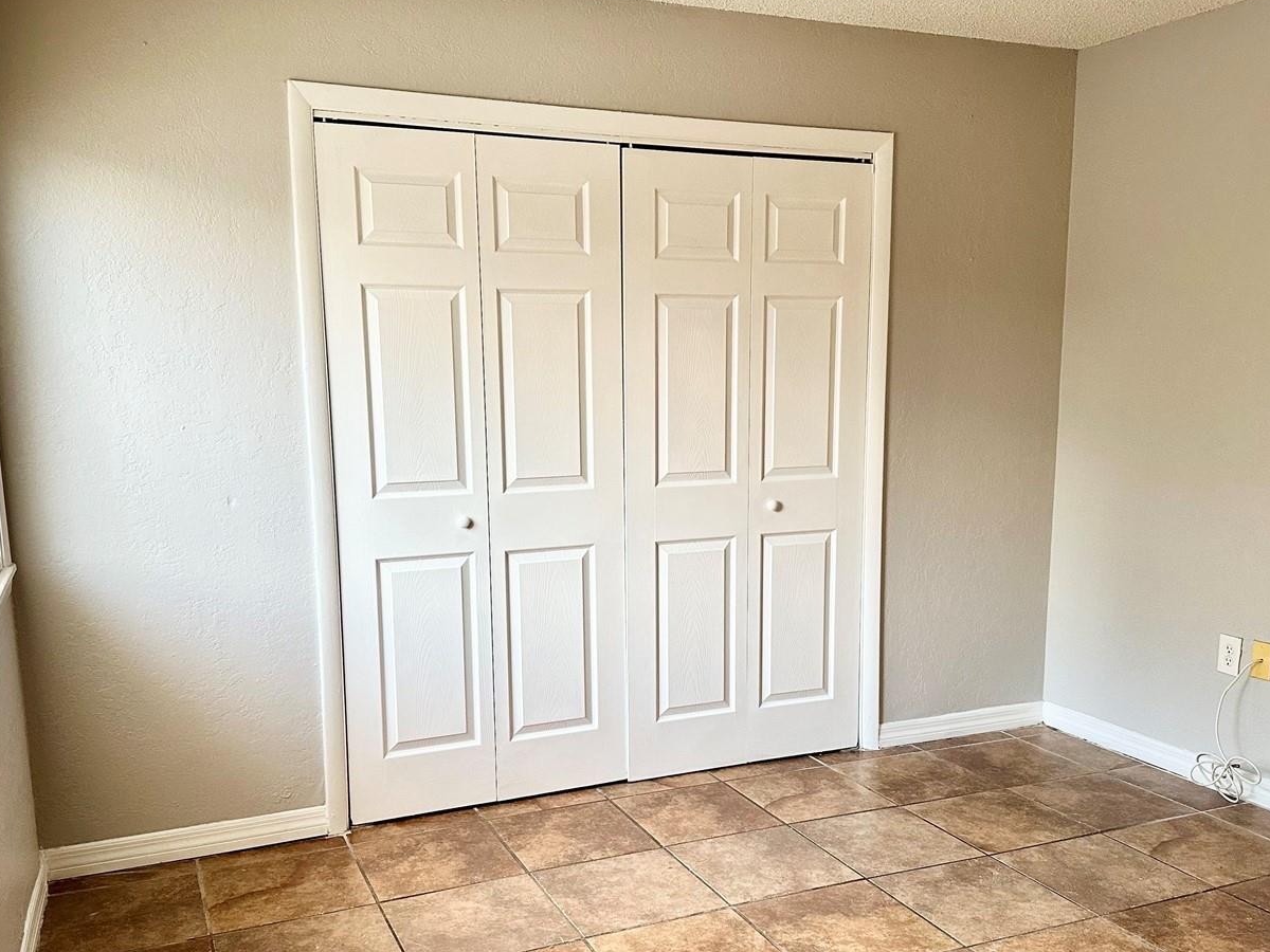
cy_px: 555
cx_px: 636
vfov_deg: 44.0
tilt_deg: -8.8
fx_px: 1174
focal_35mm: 32
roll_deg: +0.1
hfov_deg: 56.8
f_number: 1.78
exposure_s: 1/60
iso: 320
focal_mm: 6.86
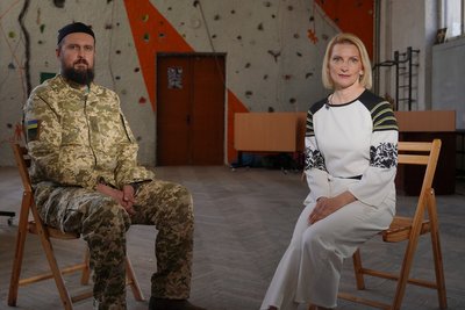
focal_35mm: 42
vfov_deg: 31.9
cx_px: 232
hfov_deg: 46.4
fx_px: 543
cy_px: 155
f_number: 2.8
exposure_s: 1/160
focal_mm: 28
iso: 125
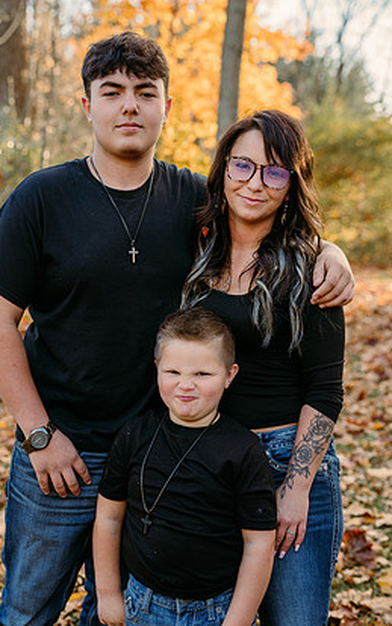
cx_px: 168
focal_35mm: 51
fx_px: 871
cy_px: 319
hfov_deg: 25.3
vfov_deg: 39.6
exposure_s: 1/320
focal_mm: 46
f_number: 3.2
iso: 320
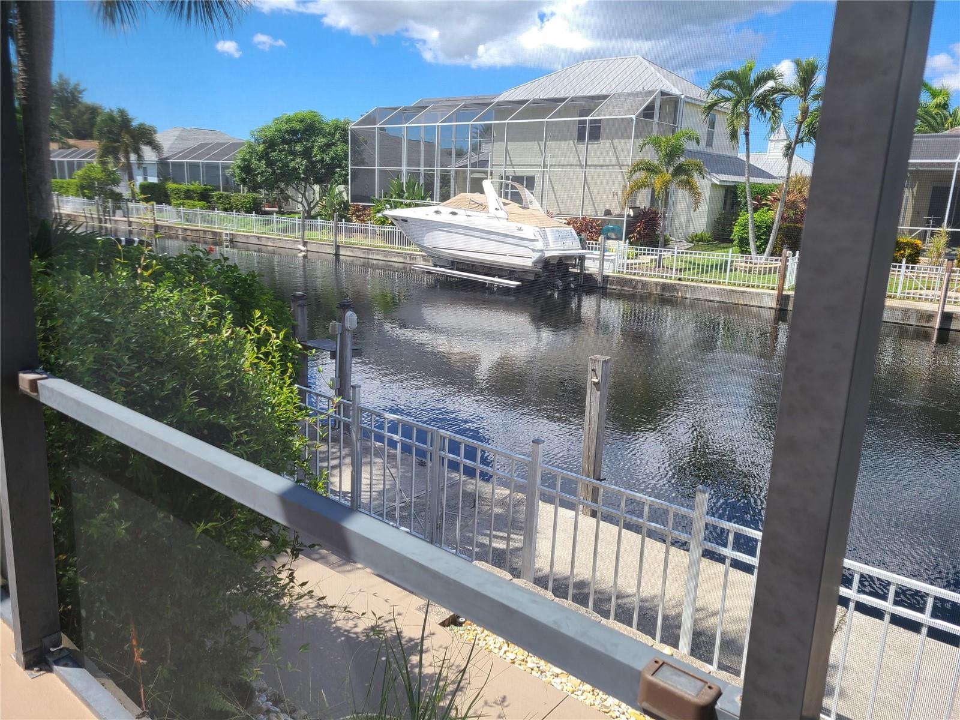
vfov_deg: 53.1
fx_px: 721
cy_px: 360
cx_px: 480
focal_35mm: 26
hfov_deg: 67.3
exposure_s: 1/1123
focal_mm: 5.4
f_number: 1.8
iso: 40
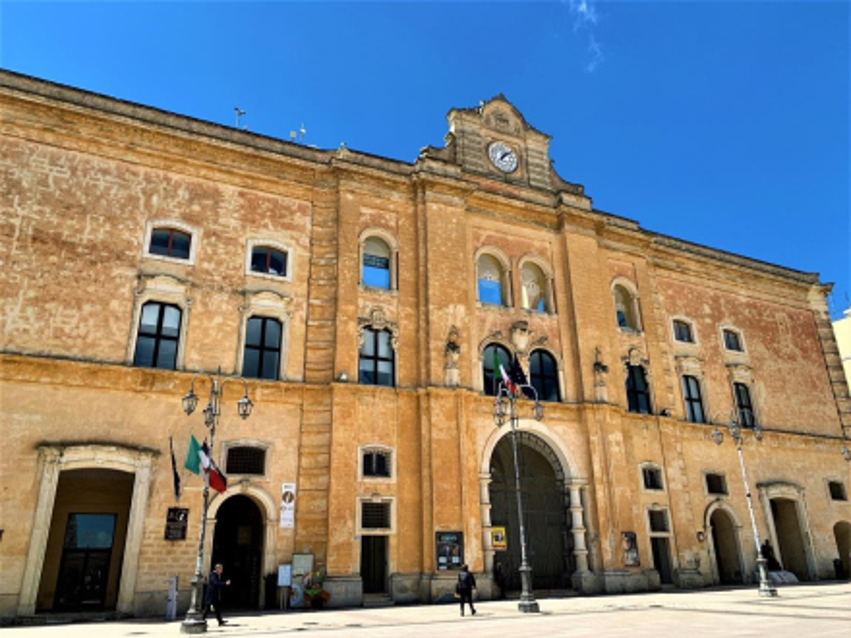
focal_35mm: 26
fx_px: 639
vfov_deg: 53.1
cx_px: 426
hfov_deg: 67.3
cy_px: 319
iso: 25
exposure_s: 1/1812
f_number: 1.8
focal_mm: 4.25
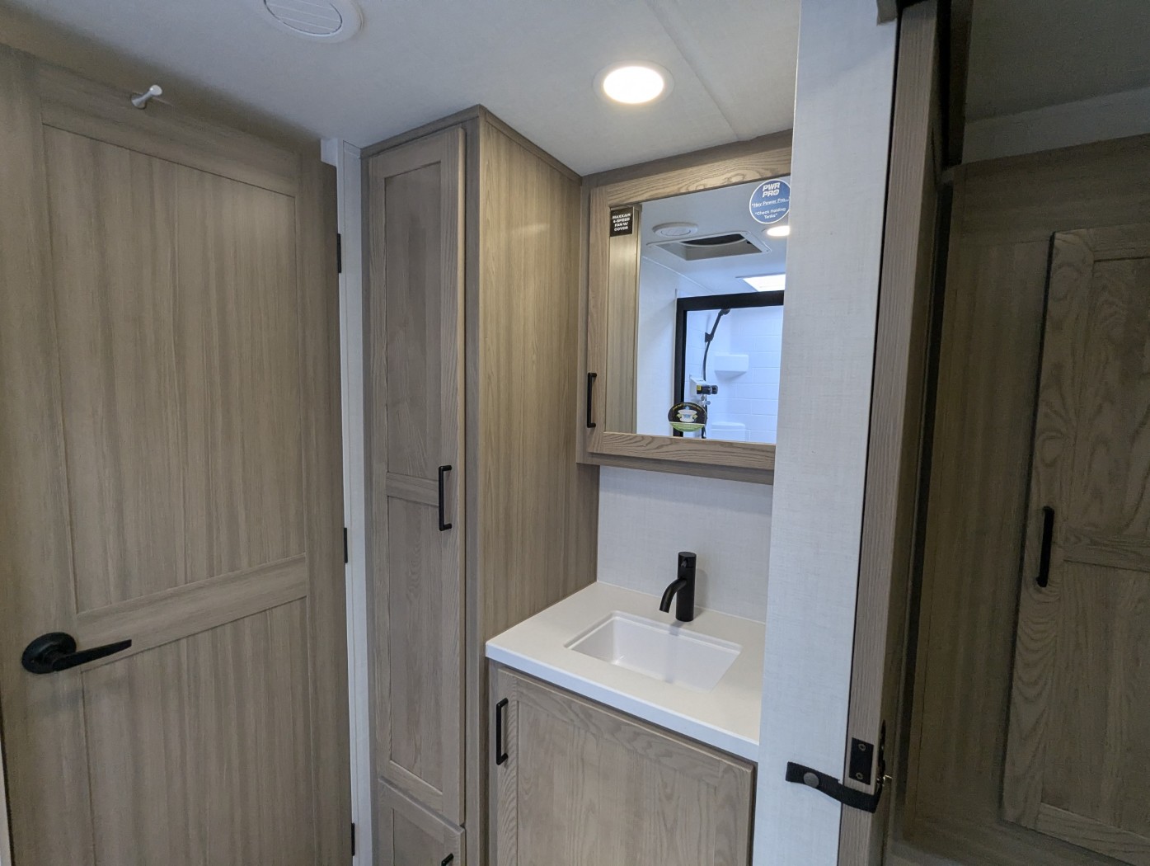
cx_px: 575
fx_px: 532
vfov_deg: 78.2
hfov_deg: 94.4
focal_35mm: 16
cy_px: 433
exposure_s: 1/263
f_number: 2.2
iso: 227
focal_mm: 2.35
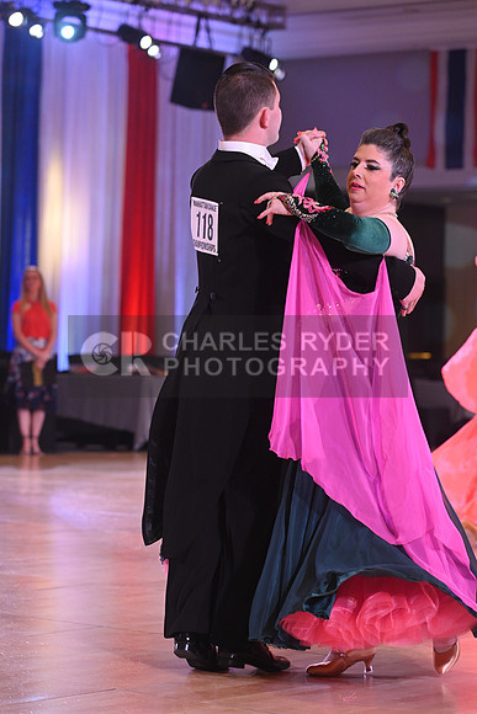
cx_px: 238
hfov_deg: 12.5
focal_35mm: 110
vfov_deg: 18.6
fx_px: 2185
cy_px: 357
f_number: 5
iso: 2500
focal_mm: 110
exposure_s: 1/320
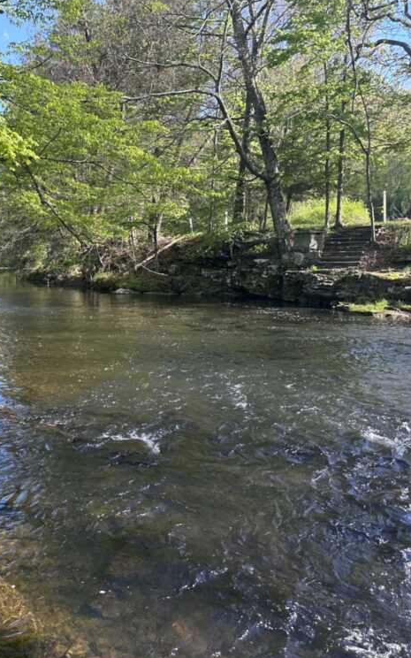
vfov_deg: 55.3
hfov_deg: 35.2
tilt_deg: -6.7
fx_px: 627
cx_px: 87
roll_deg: +0.4
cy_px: 330
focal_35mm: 35
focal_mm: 6.86
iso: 80
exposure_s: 1/676
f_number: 1.78
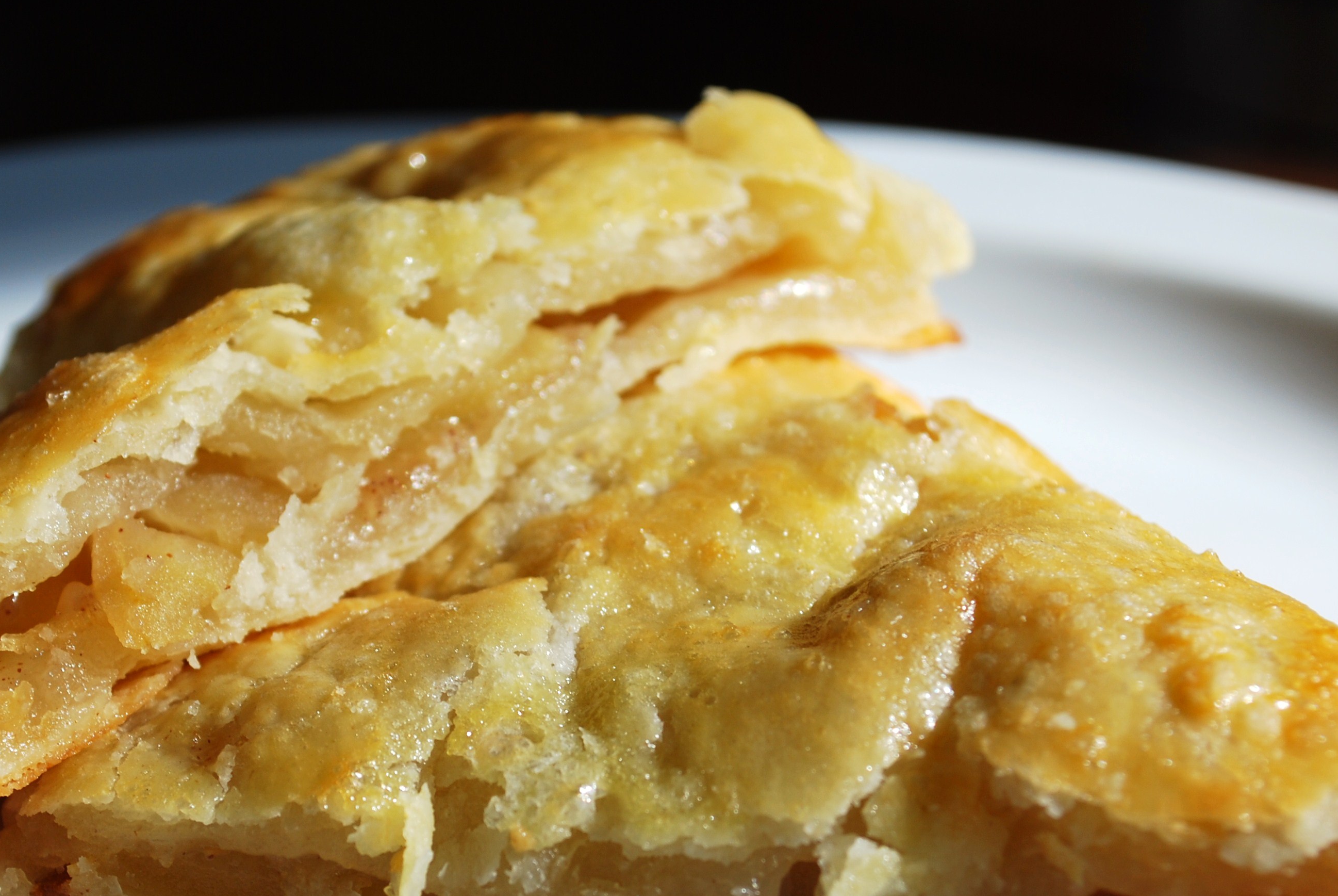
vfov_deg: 14.6
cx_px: 525
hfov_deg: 21.6
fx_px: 3498
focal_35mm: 94
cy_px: 622
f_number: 8
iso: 100
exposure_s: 1/60
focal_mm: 42
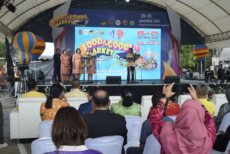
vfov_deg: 31.9
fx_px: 268
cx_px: 115
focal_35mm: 42
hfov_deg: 46.4
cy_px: 77
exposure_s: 1/200
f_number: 7.1
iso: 400
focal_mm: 28
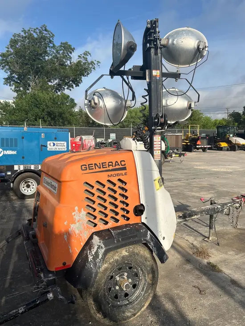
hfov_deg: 53.1
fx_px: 245
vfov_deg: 67.3
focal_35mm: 26
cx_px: 122
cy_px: 163
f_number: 1.5
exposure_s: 1/4444
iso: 50
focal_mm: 5.7
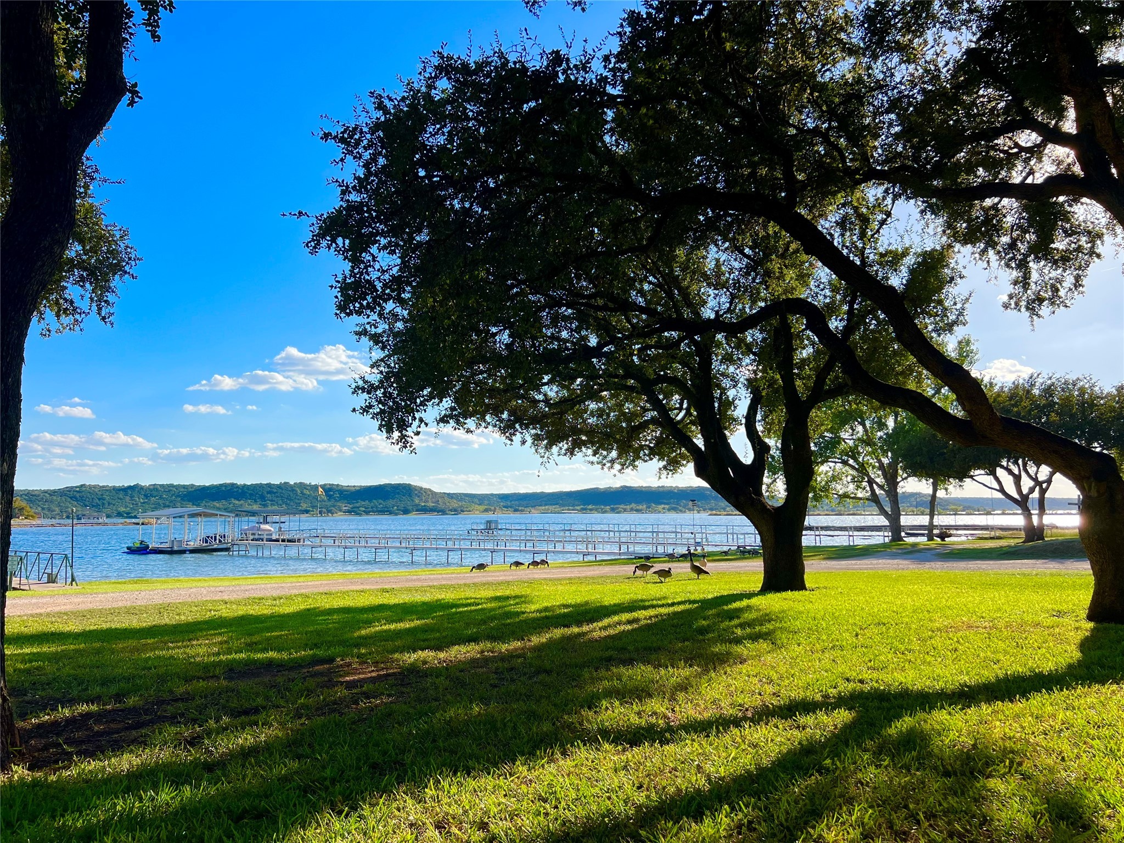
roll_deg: +0.4
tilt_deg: +5.7
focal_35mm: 26
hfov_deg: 67.3
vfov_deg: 53.1
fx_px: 844
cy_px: 422
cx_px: 562
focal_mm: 5.7
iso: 50
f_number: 1.5
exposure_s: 1/3356
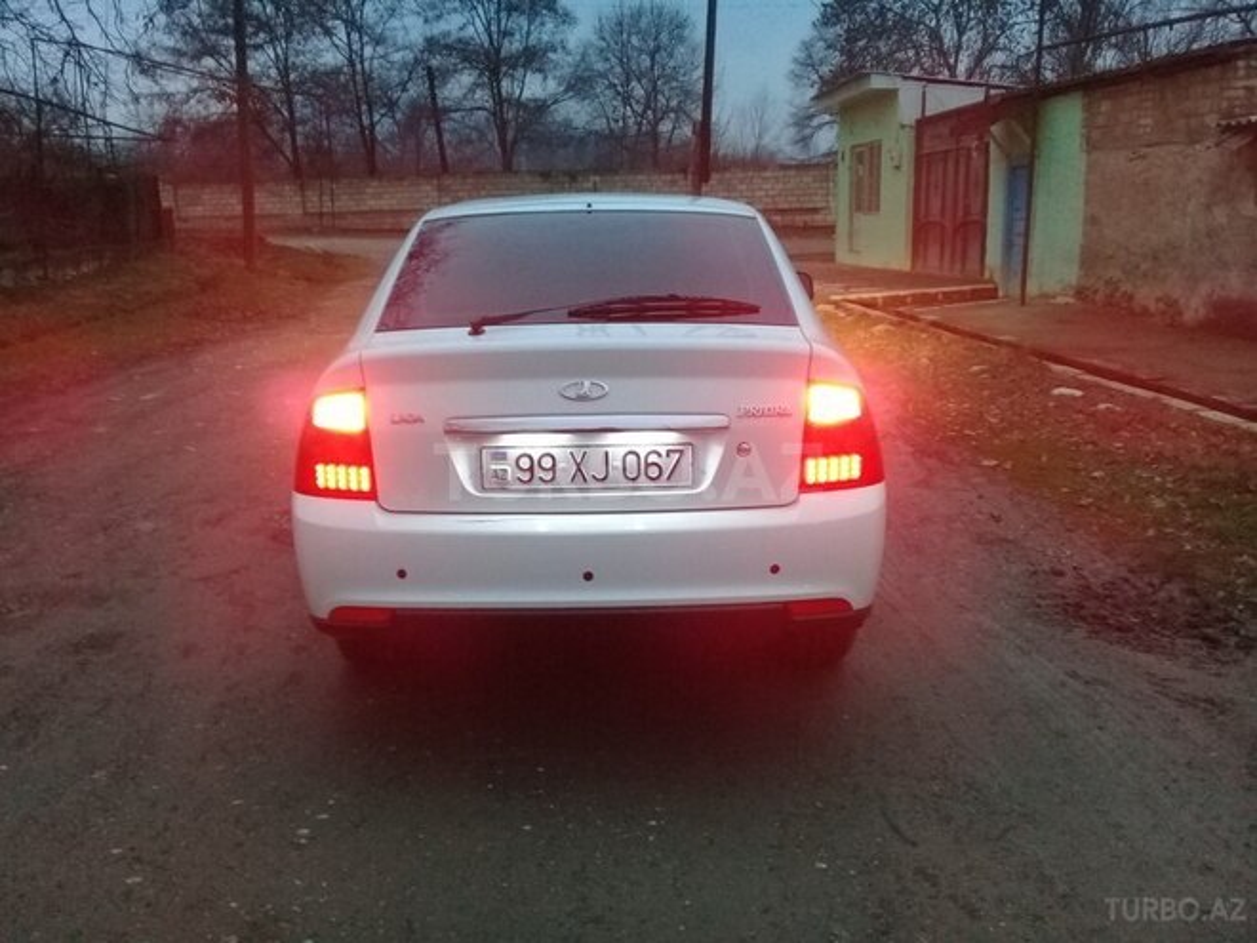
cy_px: 472
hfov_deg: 58.4
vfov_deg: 45.4
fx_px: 1126
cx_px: 628
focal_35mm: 31
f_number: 2.2
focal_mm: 3.3
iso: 250
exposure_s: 1/17
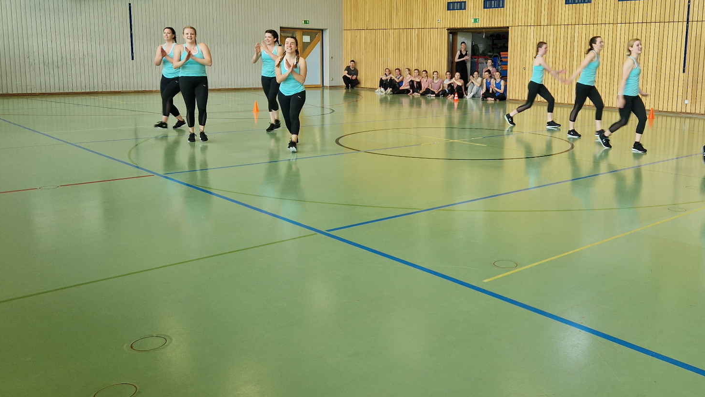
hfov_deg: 56.0
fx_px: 654
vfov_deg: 33.5
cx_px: 436
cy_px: 142
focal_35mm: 35
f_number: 1.8
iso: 64
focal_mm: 5.4
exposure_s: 1/100
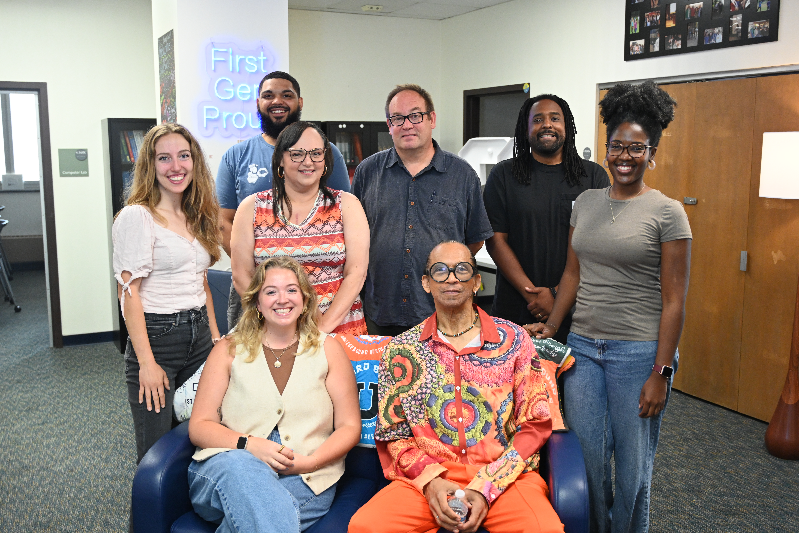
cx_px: 400
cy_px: 266
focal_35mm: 37
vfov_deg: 35.9
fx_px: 821
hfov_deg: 51.9
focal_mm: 37
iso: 2500
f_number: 4
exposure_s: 1/125
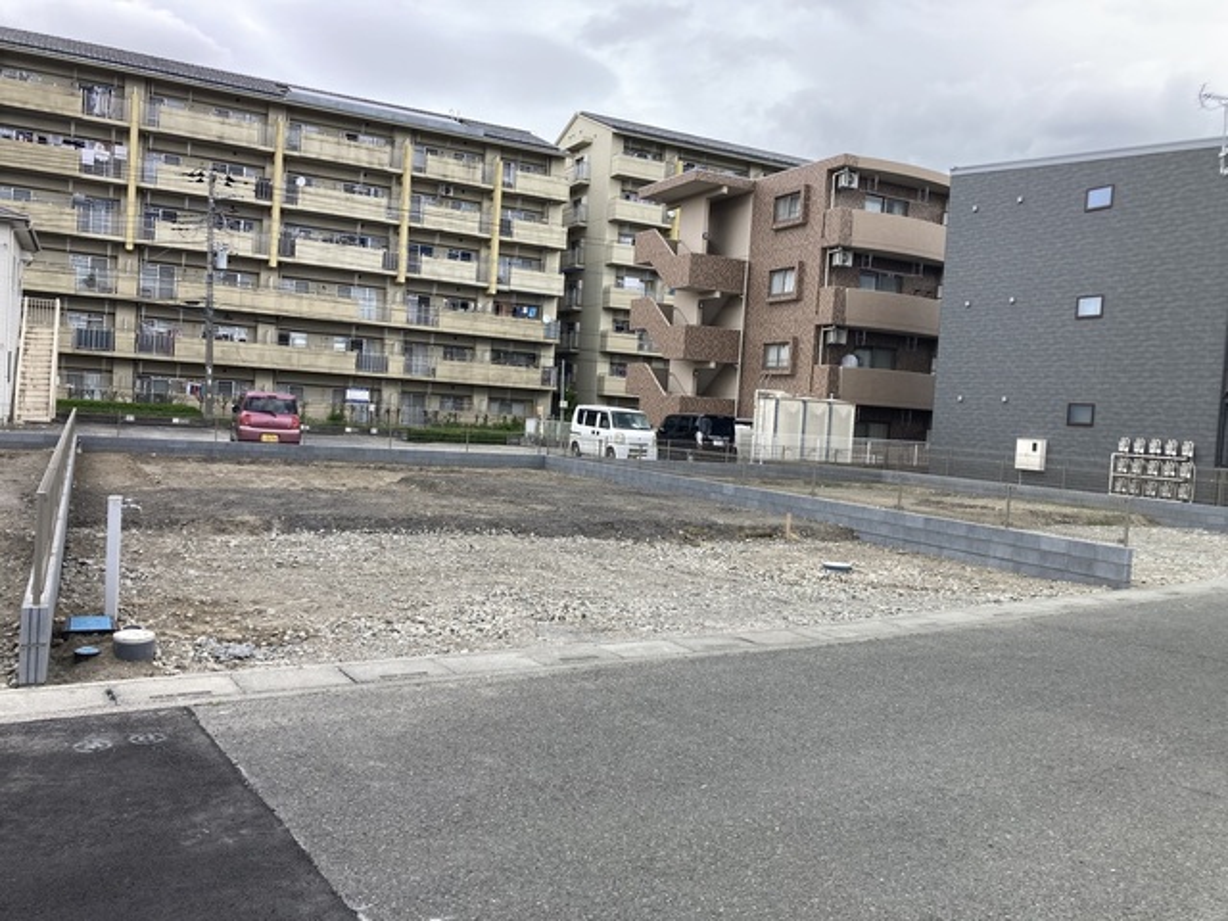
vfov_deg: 49.7
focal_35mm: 28
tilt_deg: -3.1
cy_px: 460
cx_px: 614
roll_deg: -4.1
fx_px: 993
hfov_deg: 63.4
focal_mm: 3.99
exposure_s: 1/335
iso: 20
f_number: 1.8
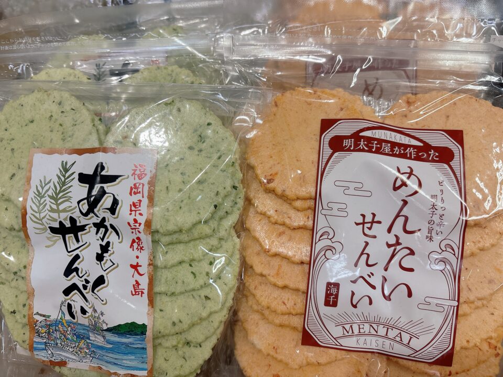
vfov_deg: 53.1
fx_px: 378
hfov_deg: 67.3
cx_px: 252
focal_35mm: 26
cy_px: 188
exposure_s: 1/120
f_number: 1.6
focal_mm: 5.96
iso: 100
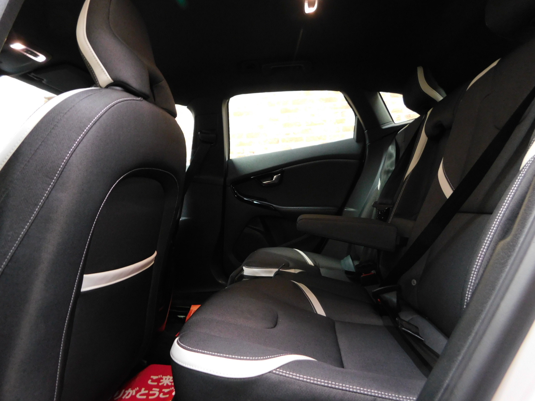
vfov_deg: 58.9
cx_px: 268
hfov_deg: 73.9
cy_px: 200
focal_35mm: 23
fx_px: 355
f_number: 3
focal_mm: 4
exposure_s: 1/8
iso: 400
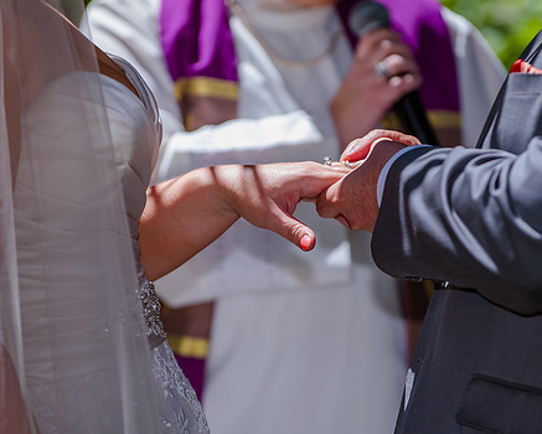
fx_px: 3996
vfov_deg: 6.2
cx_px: 304
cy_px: 215
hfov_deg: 7.8
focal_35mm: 249
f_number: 4
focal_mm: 200
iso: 200
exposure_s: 1/1000
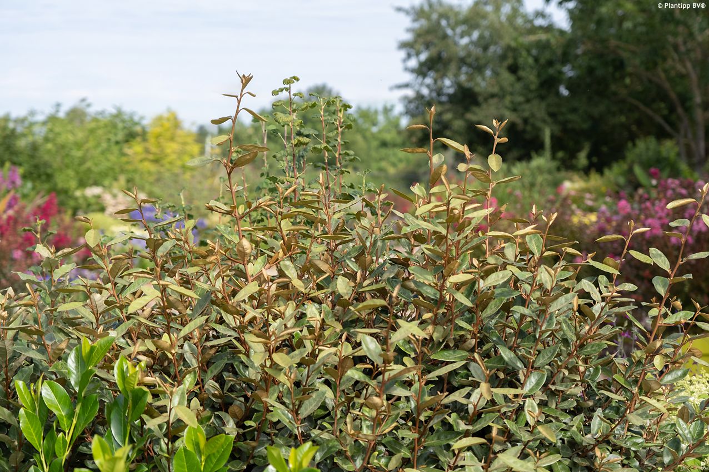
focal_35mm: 79
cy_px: 236
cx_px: 354
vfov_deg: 17.3
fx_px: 1555
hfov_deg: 25.7
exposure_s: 1/850
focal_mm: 52.4
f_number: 4
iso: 200
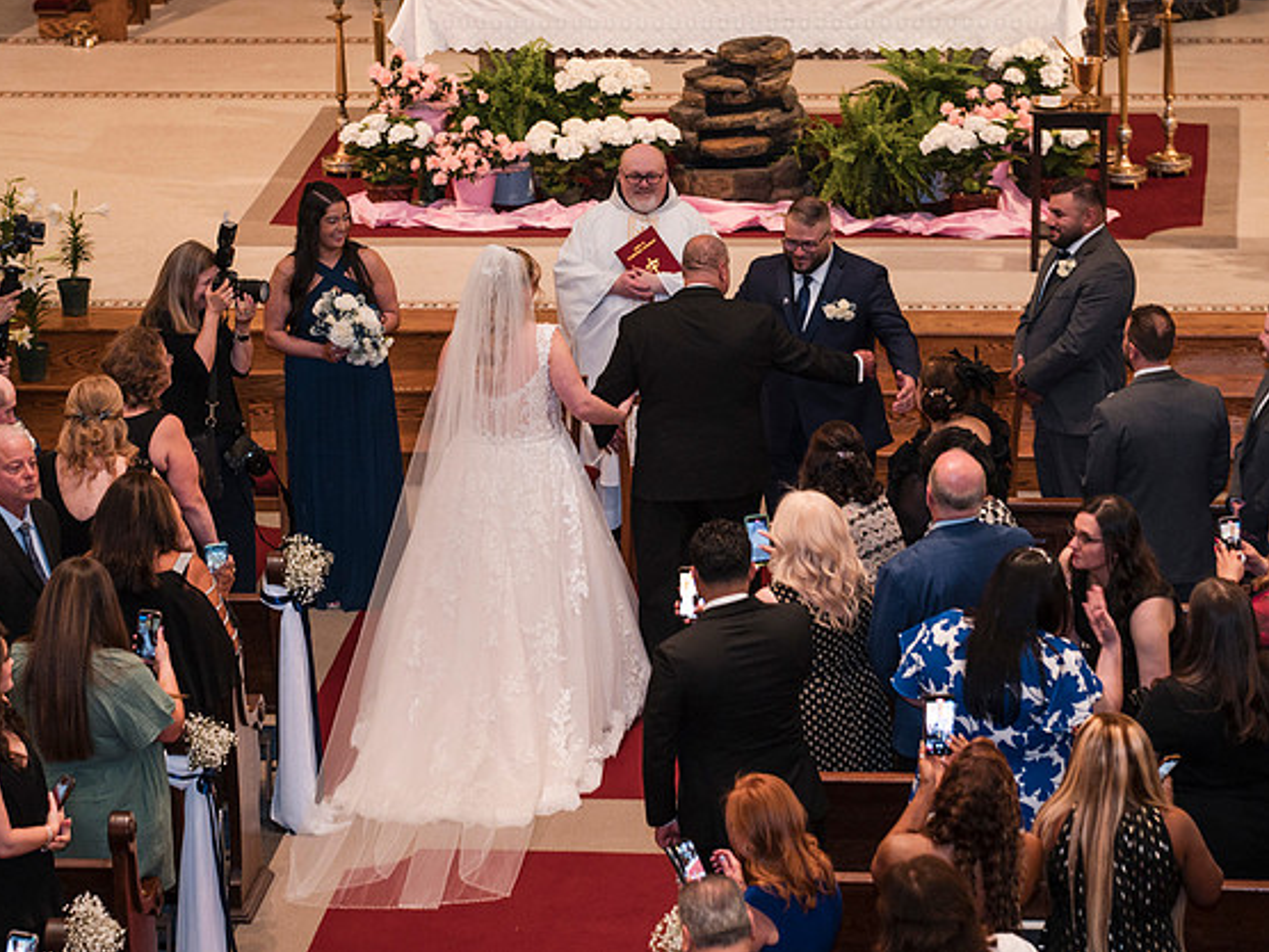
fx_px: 6379
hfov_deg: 11.4
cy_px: 337
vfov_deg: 8.5
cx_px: 605
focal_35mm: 174
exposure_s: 1/125
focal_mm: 116
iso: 800
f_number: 2.8
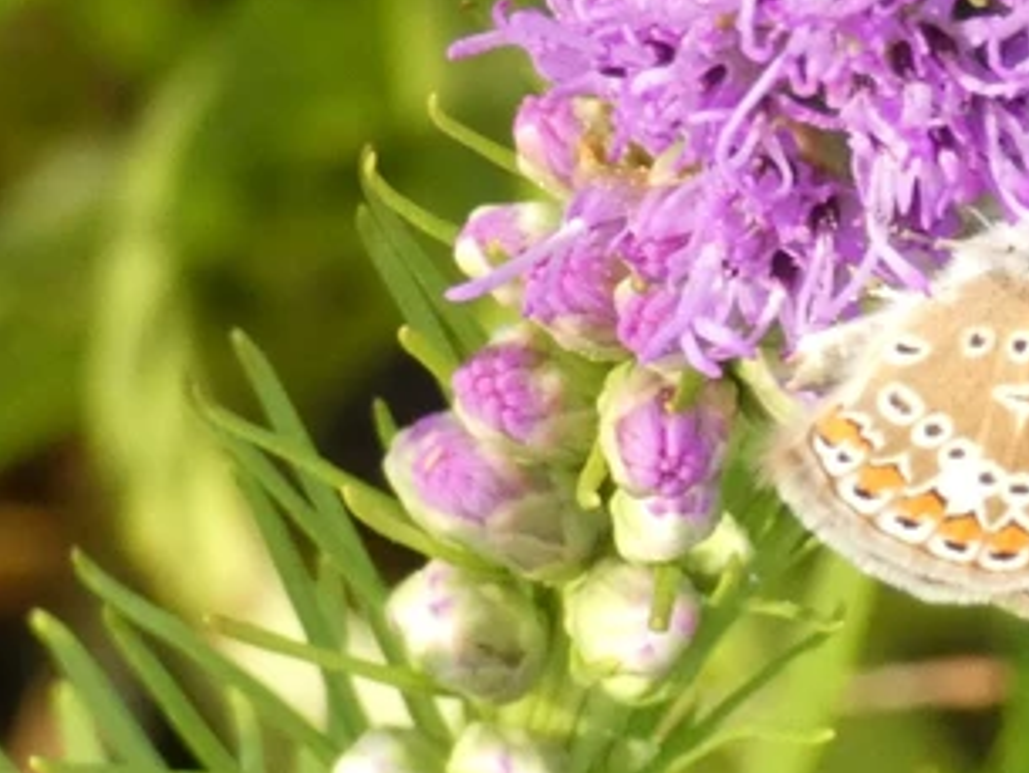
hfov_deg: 7.7
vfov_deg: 5.8
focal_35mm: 256
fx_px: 7613
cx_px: 992
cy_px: 405
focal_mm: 21.9
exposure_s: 1/80
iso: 320
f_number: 5.1
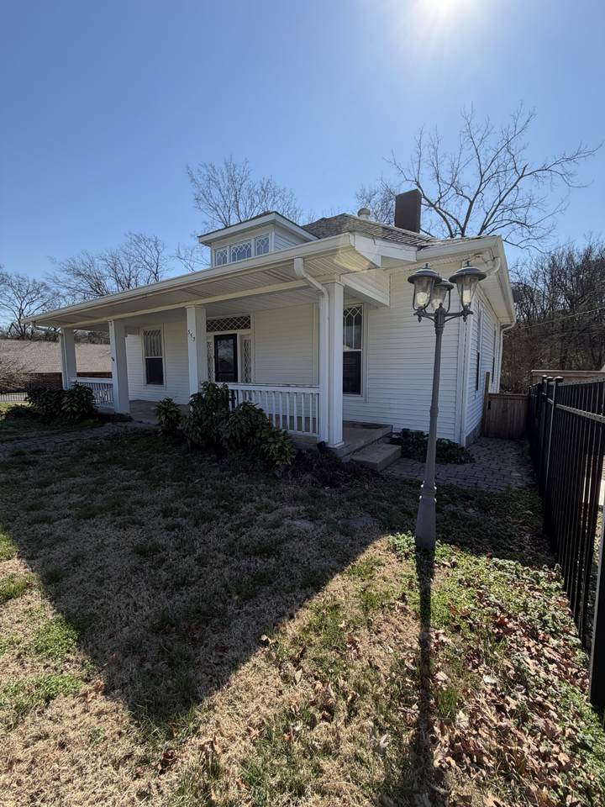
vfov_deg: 102.1
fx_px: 326
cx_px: 302
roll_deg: +0.6
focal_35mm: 14
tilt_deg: -5.0
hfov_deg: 85.7
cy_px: 404
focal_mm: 2.22
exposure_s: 1/770
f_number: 2.2
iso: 25
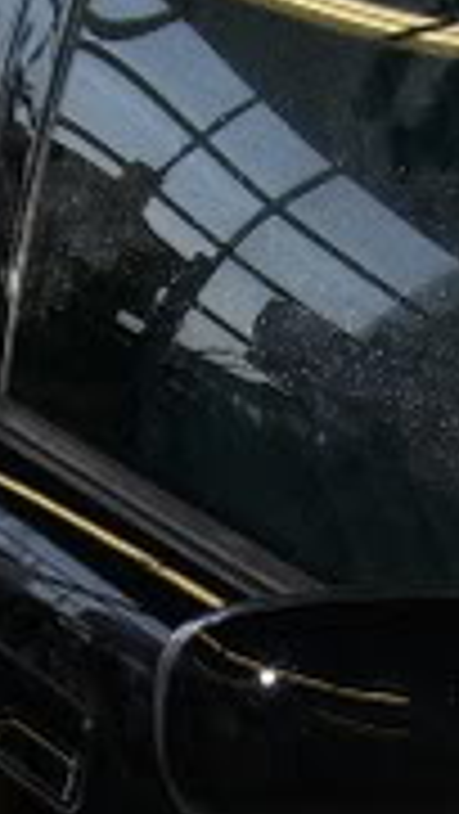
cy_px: 562
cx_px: 266
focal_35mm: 131
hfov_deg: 9.3
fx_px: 2830
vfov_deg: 16.3
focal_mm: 5.6
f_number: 2.7
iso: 80
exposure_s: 1/60
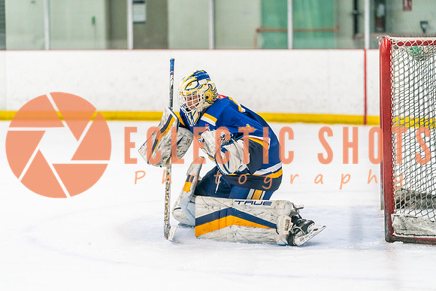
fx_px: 1680
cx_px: 218
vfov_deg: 9.9
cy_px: 146
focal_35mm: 139
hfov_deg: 14.8
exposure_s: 1/1250
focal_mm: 134
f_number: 2.8
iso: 3200
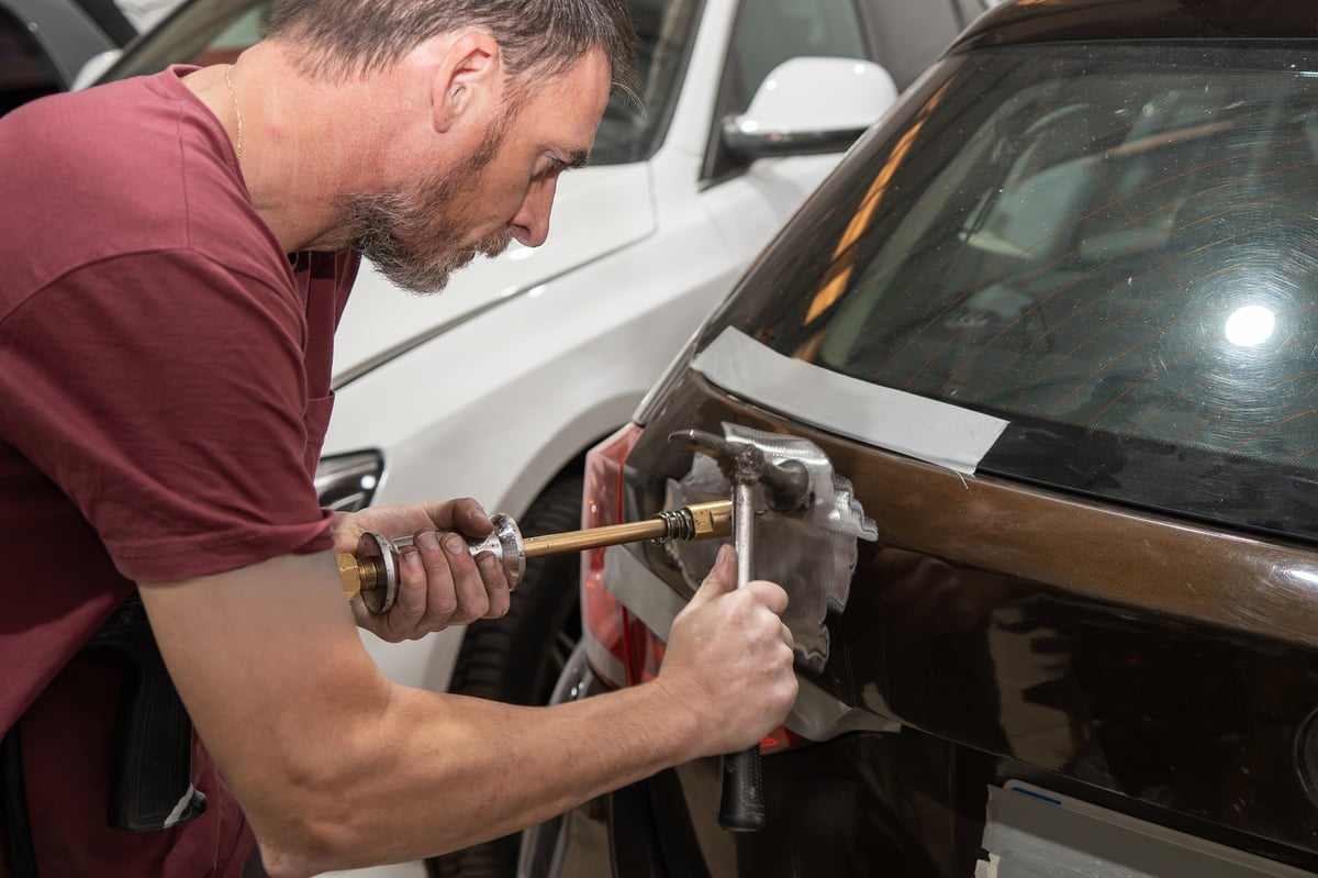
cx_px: 659
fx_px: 1537
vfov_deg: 31.9
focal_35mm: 42
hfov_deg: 46.4
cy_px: 439
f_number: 2.8
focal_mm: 28
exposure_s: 1/160
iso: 1250
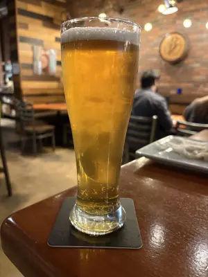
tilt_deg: -13.4
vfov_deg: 67.3
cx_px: 104
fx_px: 208
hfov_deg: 53.1
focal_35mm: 26
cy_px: 138
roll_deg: -1.7
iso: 500
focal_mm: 5.96
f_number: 1.6
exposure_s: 1/40
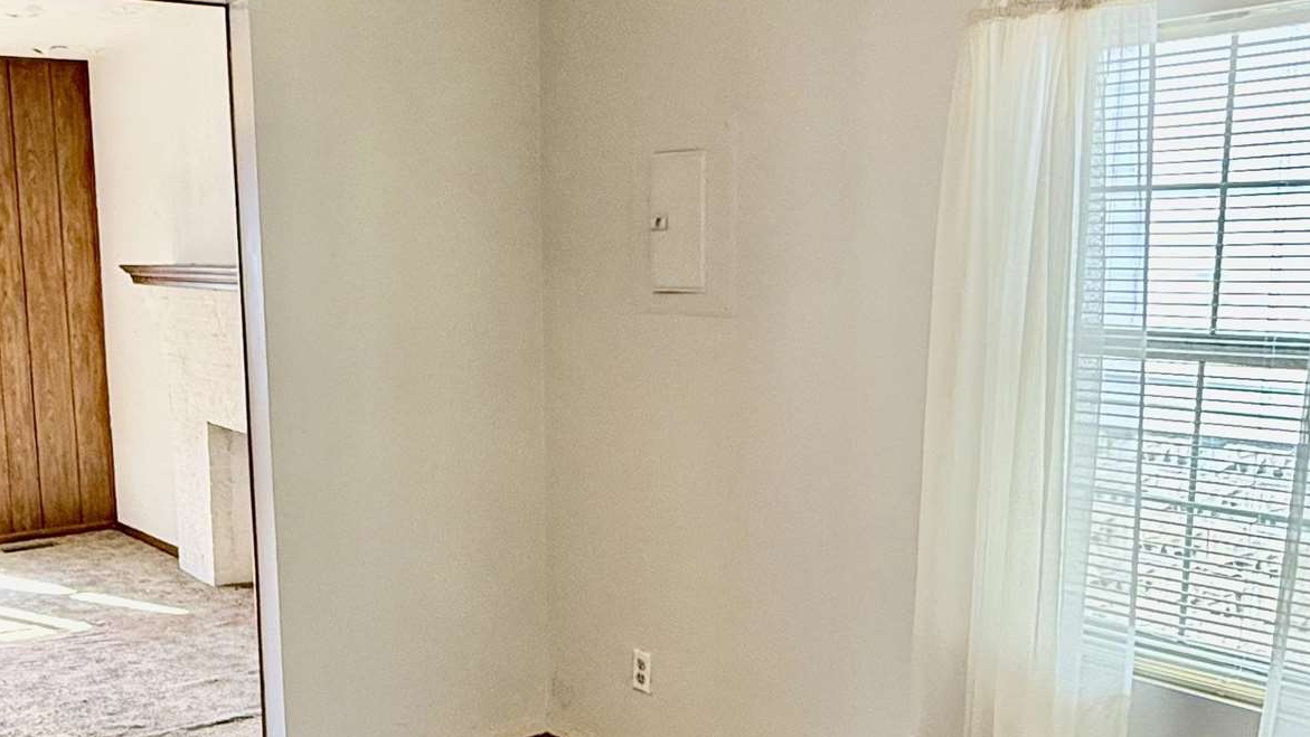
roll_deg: +0.5
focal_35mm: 40
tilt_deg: -10.4
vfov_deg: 29.5
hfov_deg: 50.1
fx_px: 1390
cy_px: 492
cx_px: 517
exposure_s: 1/120
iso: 200
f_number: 2.2
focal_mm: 2.22
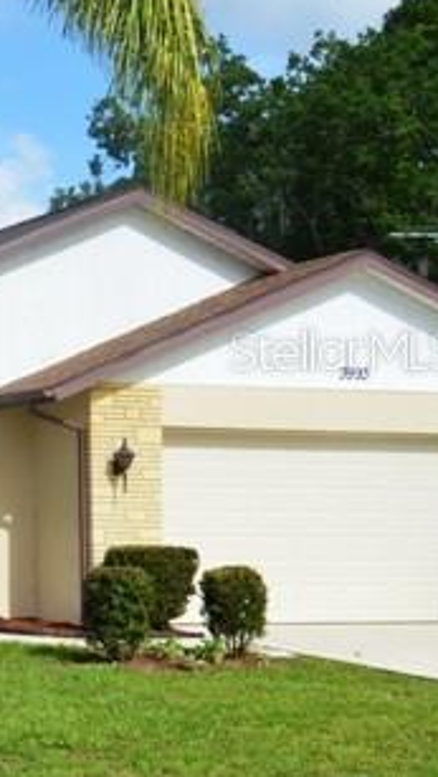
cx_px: -342
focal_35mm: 85
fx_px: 1753
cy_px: 349
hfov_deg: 13.0
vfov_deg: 25.0
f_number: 8
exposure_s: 1/250
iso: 100
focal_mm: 26
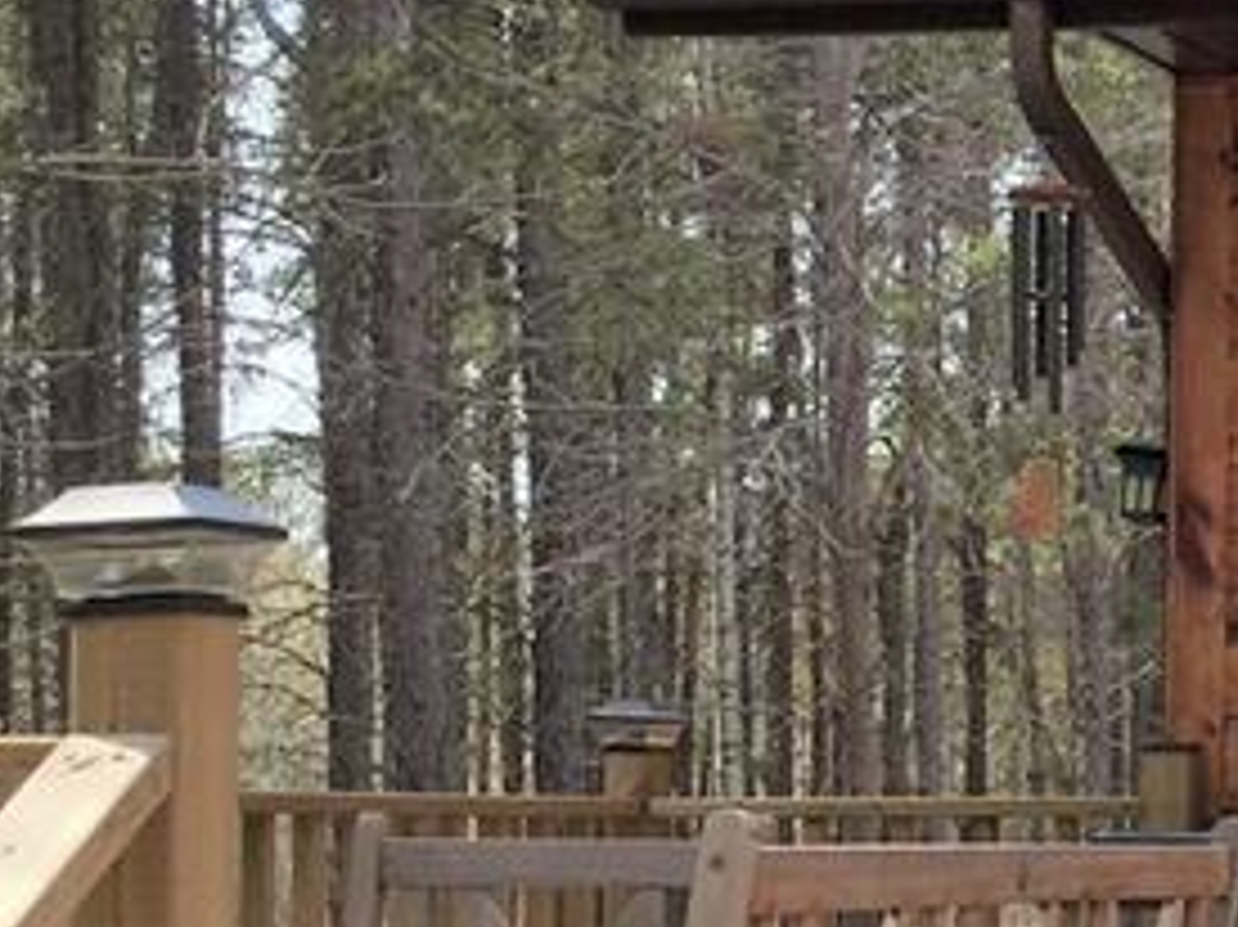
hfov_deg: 16.6
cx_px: 1859
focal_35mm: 108
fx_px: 3861
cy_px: 792
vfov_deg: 13.6
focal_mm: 4.15
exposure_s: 1/746
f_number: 2.2
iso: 32
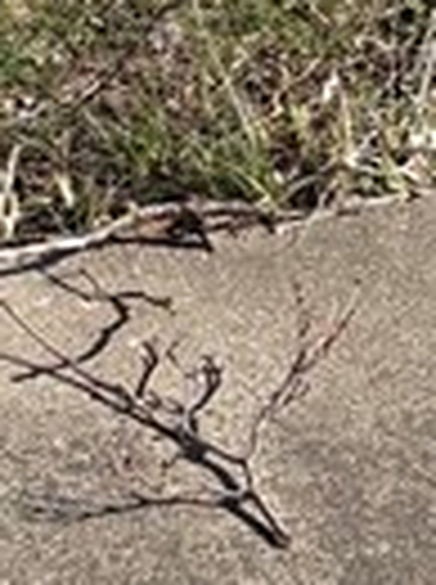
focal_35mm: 205
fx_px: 3454
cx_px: 49
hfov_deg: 7.2
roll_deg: -0.5
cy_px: -1192
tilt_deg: -6.4
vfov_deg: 8.2
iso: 50
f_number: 1.6
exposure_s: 1/2985
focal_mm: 5.96
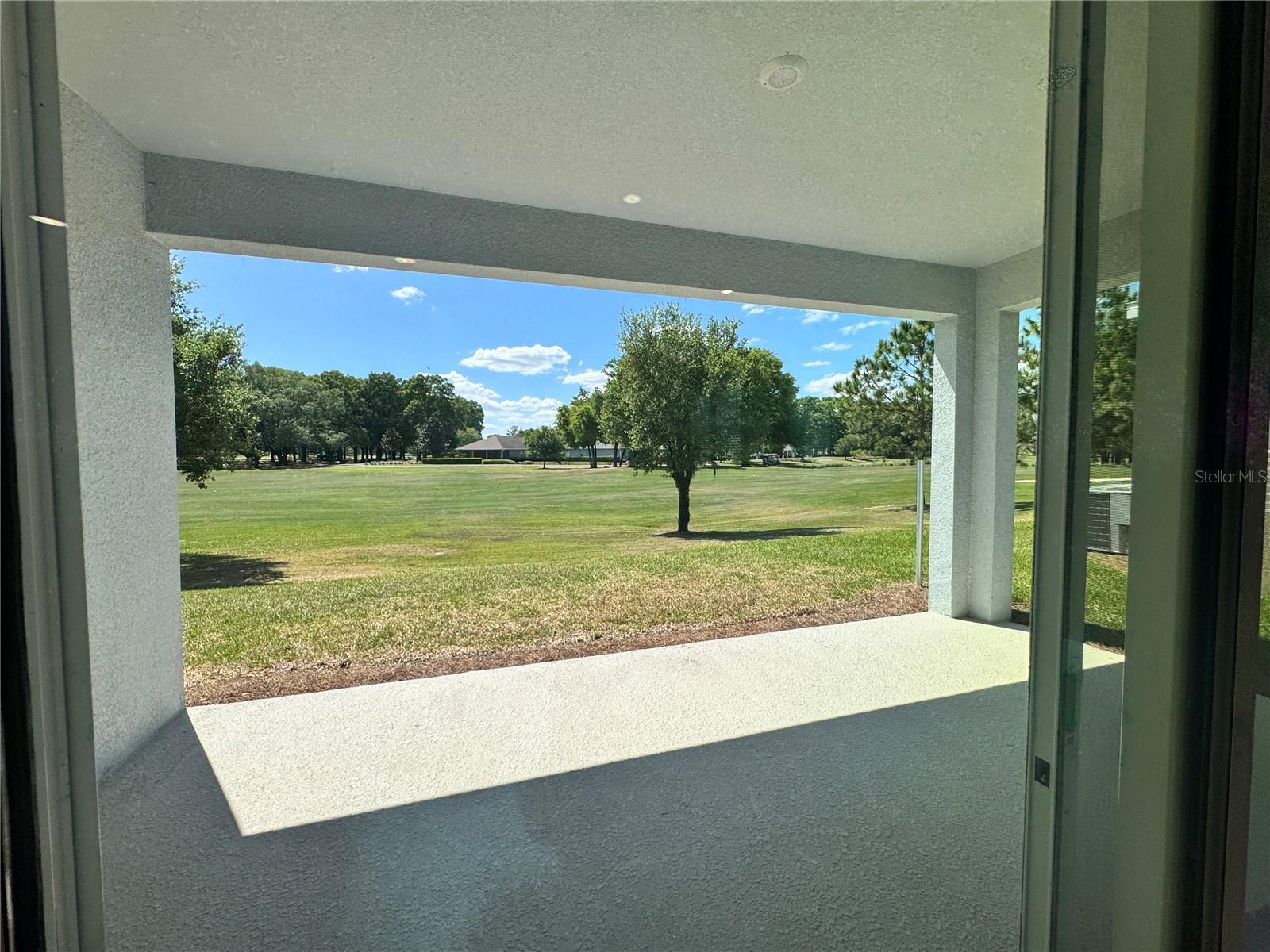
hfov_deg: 102.1
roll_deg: +0.1
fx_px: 514
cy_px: 476
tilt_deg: -3.2
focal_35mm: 14
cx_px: 635
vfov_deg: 85.7
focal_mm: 2.22
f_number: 2.2
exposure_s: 1/1178
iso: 40
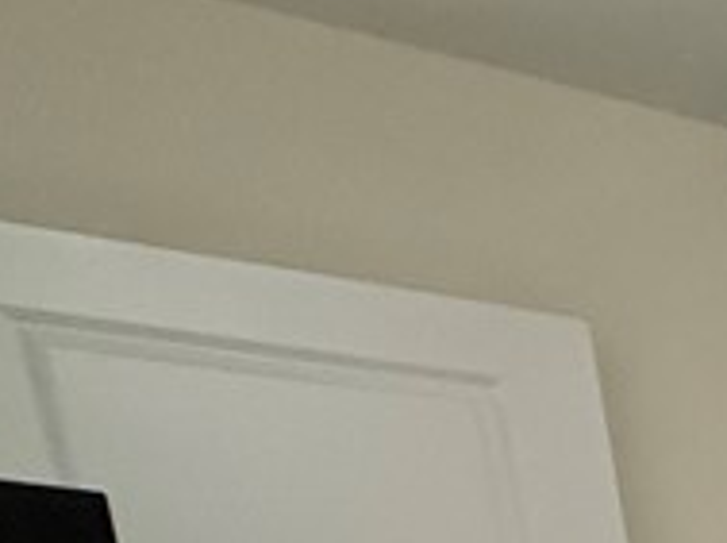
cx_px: 1862
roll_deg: -3.1
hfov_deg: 14.0
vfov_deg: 14.4
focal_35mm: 76
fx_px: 1593
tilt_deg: -18.3
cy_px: 1225
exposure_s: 1/60
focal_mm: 2.22
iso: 250
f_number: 2.2
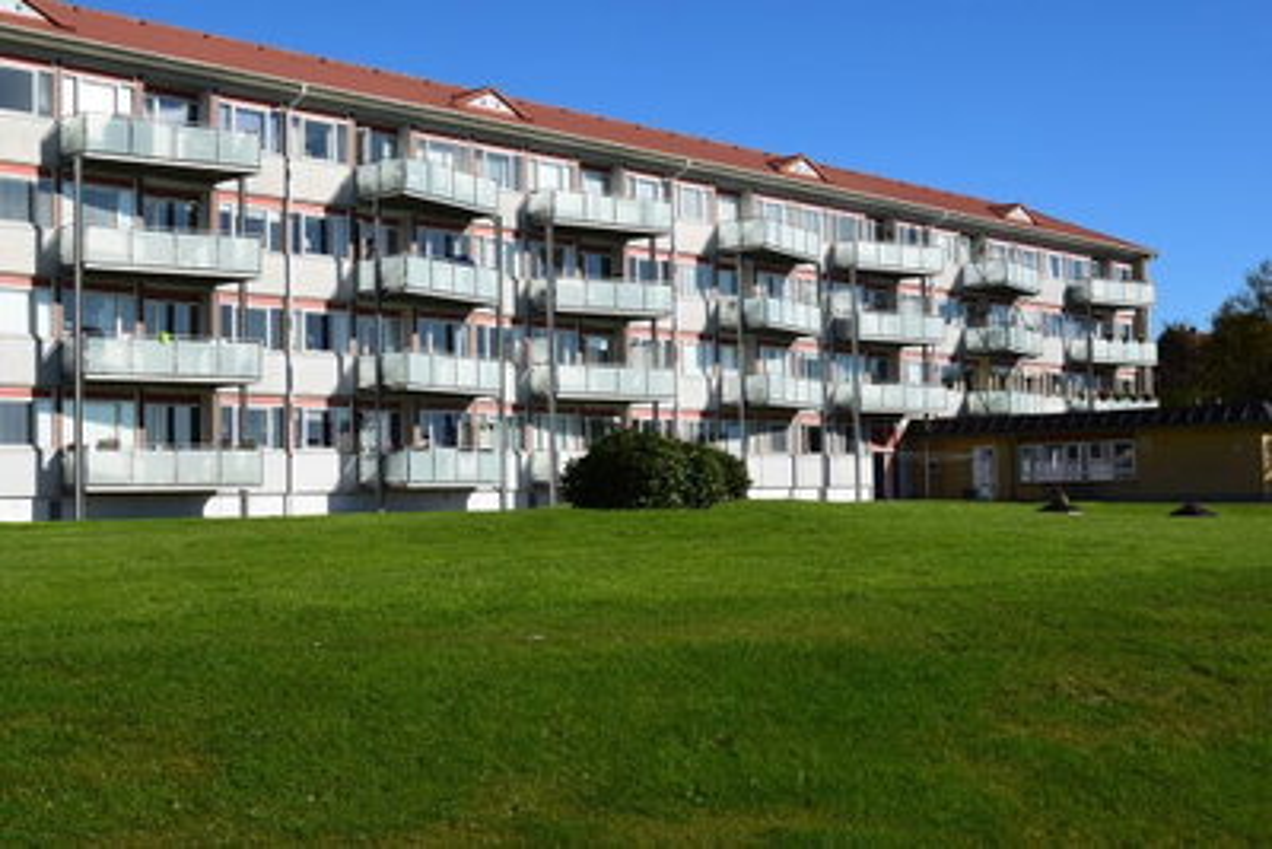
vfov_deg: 28.1
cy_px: 424
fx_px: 1697
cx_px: 636
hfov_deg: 41.1
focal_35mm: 48
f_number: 11
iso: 280
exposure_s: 1/500
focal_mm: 32
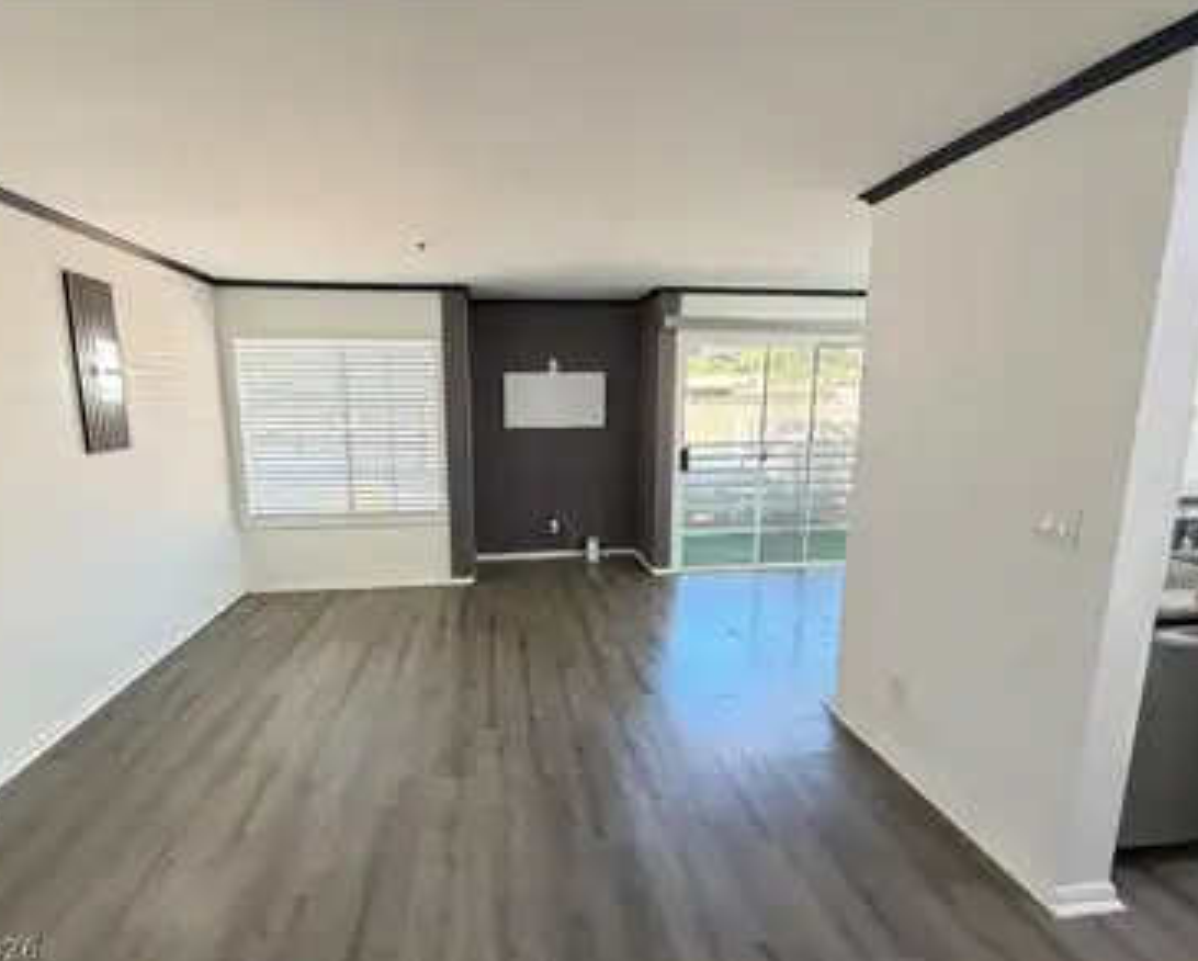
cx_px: 556
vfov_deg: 84.1
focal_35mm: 15
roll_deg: -0.3
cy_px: 477
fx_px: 532
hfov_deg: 96.6
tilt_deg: -10.9
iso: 320
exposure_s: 1/64
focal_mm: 2.22
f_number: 2.2
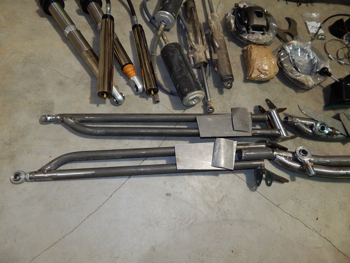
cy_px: 132
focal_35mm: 22
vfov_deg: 61.1
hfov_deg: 76.4
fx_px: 222
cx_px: 175
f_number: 3
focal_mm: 4
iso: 200
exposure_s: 1/30
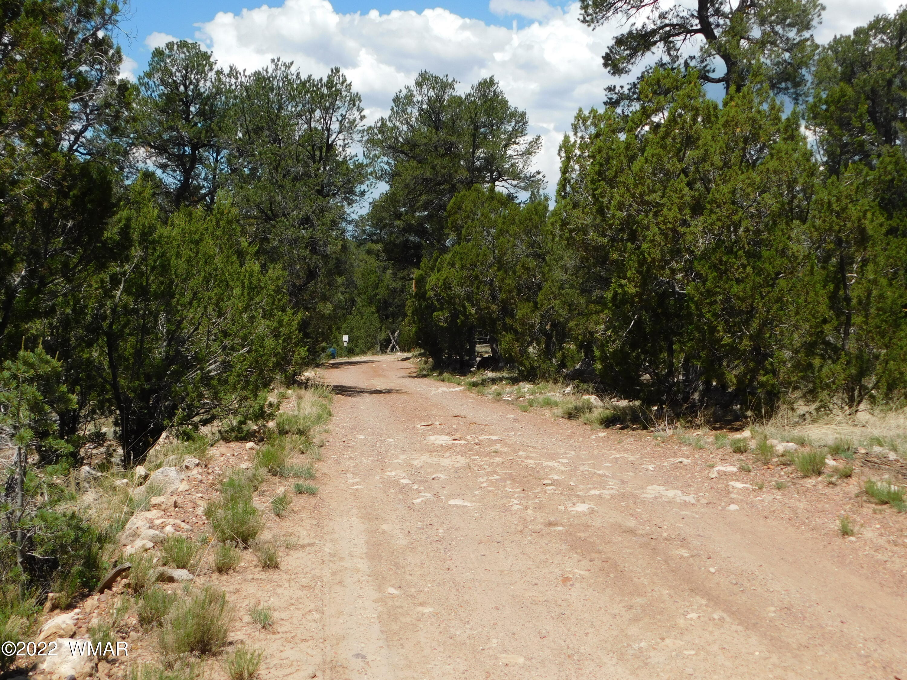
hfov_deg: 51.4
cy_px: 340
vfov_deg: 39.7
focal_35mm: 36
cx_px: 454
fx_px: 943
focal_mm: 6.3
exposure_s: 1/1500
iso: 125
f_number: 3.5
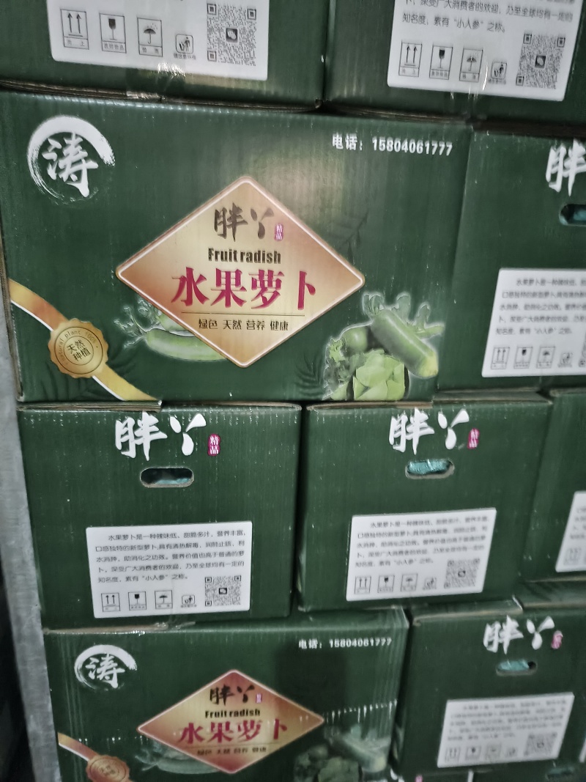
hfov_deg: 58.9
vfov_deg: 73.9
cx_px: 293
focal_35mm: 23
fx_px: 519
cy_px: 391
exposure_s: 1/14.3
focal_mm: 5.59
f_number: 1.88
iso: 12171
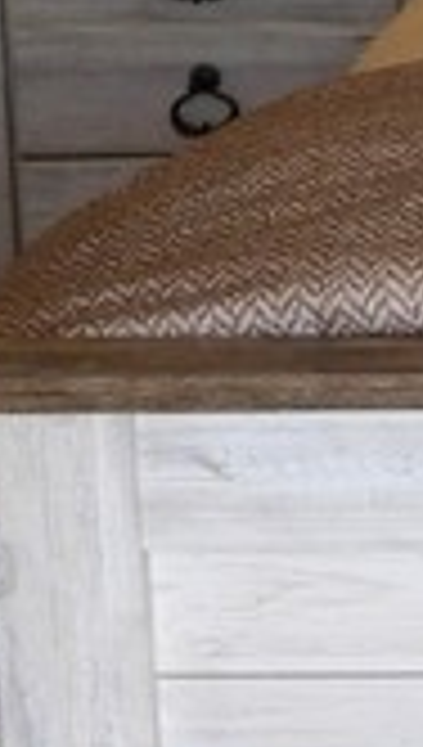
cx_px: 1179
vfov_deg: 11.5
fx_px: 3650
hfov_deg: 6.2
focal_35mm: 184
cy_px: -76
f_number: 2.8
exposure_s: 1/100
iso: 100
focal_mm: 4.7
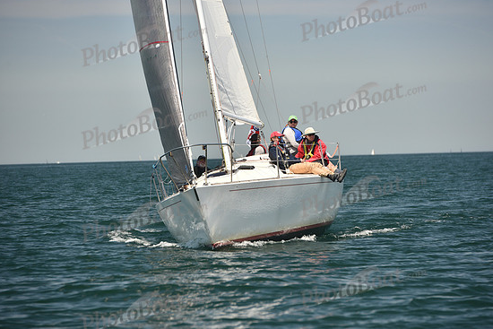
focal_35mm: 211
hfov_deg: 9.7
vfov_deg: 6.5
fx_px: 2890
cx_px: 255
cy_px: 160
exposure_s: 1/640
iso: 250
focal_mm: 200
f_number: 5.6
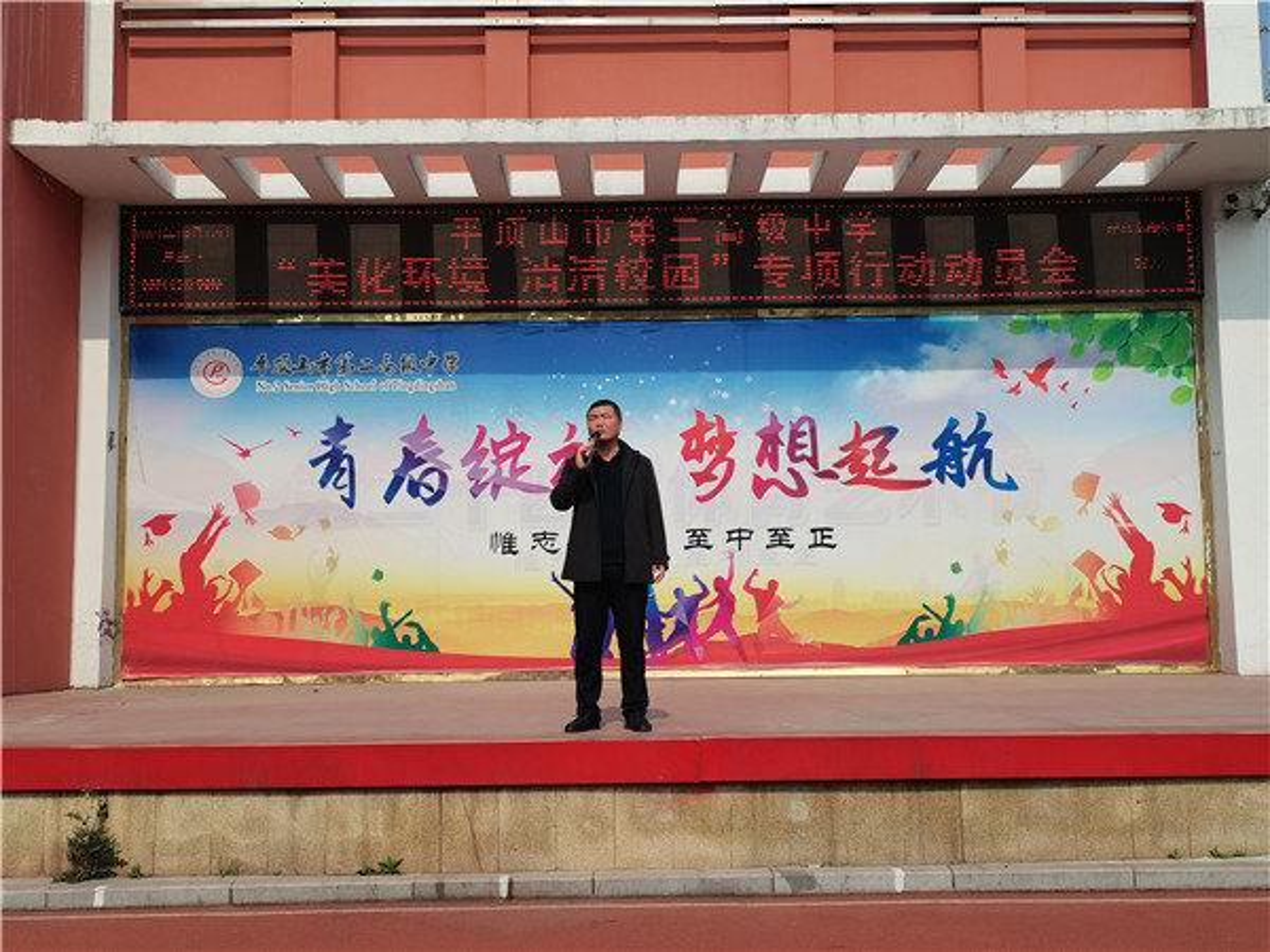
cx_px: 635
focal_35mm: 35
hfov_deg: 52.6
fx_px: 1284
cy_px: 476
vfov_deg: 40.7
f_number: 1.8
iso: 50
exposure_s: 1/2577
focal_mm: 5.58
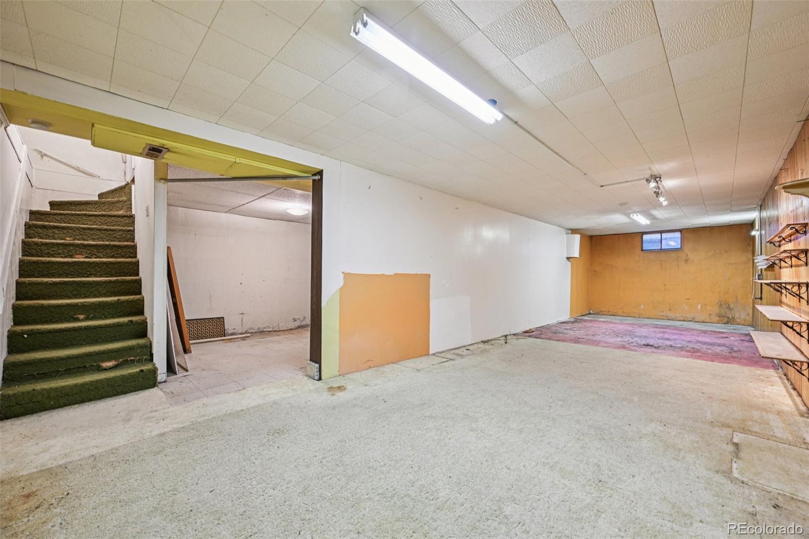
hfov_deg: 104.3
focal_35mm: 14
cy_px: 270
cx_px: 404
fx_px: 315
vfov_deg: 81.2
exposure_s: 1/8
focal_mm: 14
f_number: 8
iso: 400
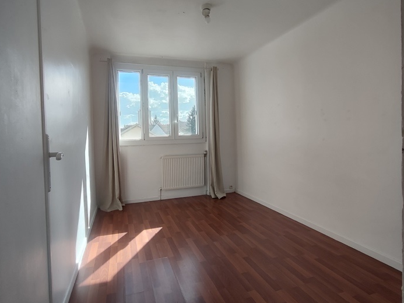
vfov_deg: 81.5
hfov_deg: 98.0
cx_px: 188
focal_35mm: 15
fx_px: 175
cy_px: 136
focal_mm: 1.66
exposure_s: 1/399
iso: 50
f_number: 2.2
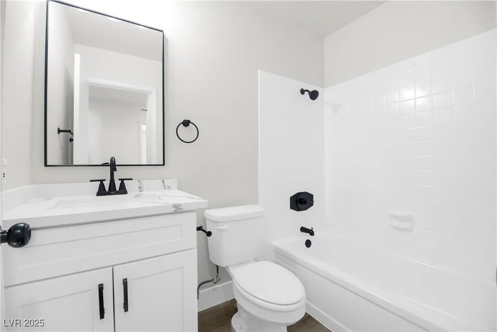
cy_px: 166
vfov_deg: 77.3
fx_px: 207
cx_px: 248
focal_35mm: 15
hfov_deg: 100.4
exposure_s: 1/50
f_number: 7.1
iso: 1000
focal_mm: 10
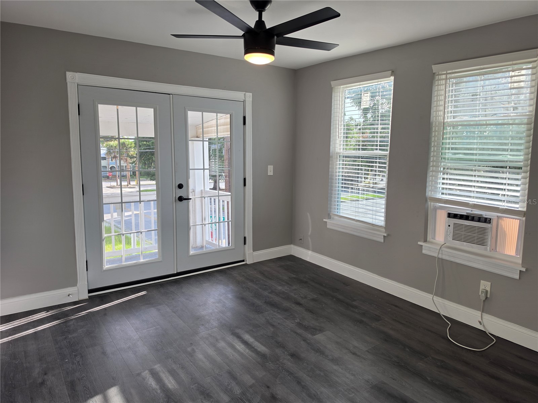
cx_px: 269
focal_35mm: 23
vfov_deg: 58.9
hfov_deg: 73.9
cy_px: 202
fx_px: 357
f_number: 1.4
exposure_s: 1/125
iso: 10
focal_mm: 6.5
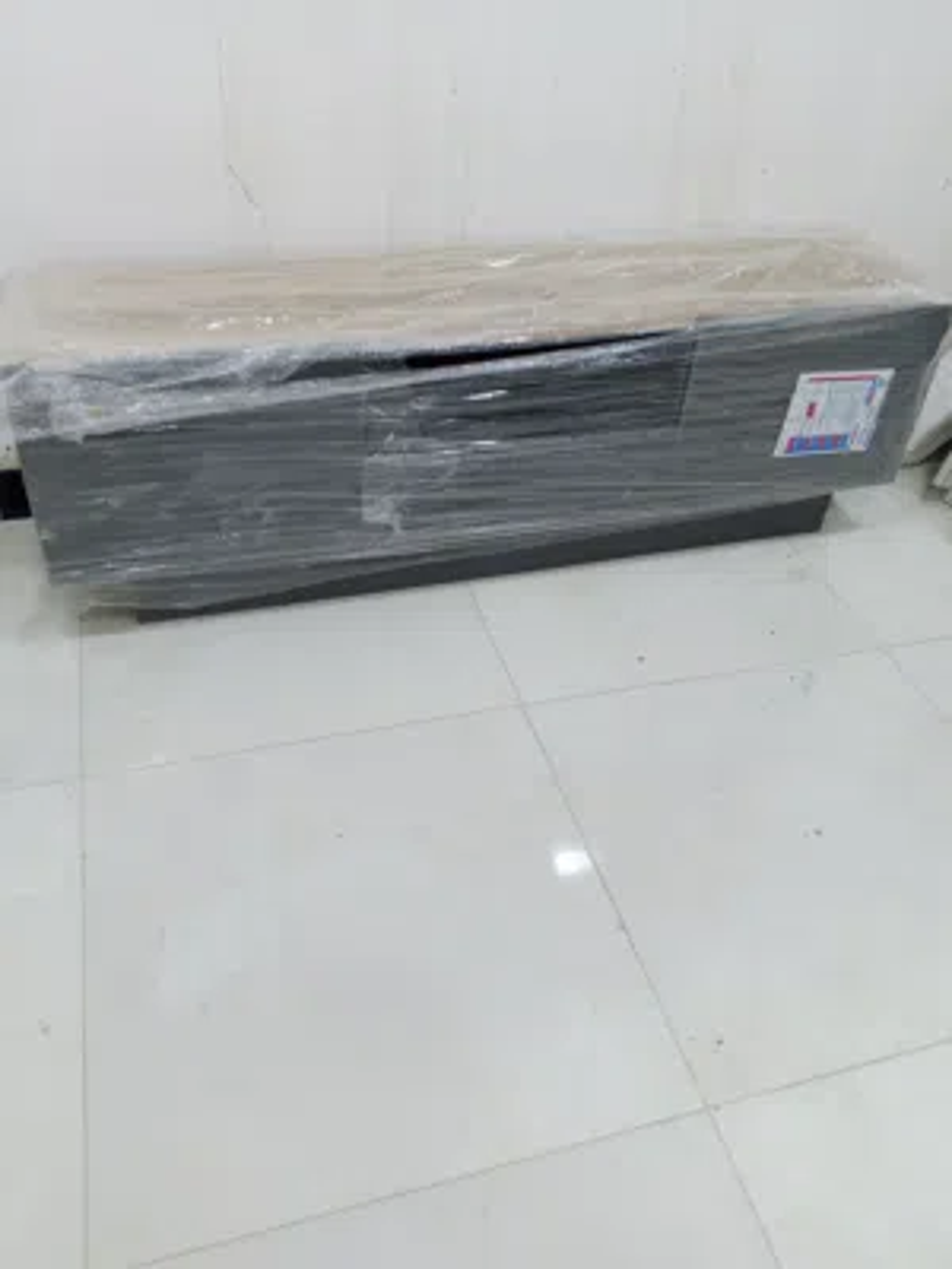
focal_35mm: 23
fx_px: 843
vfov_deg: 73.9
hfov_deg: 58.9
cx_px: 476
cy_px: 634
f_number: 1.6
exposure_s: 1/50
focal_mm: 4.09
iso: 586
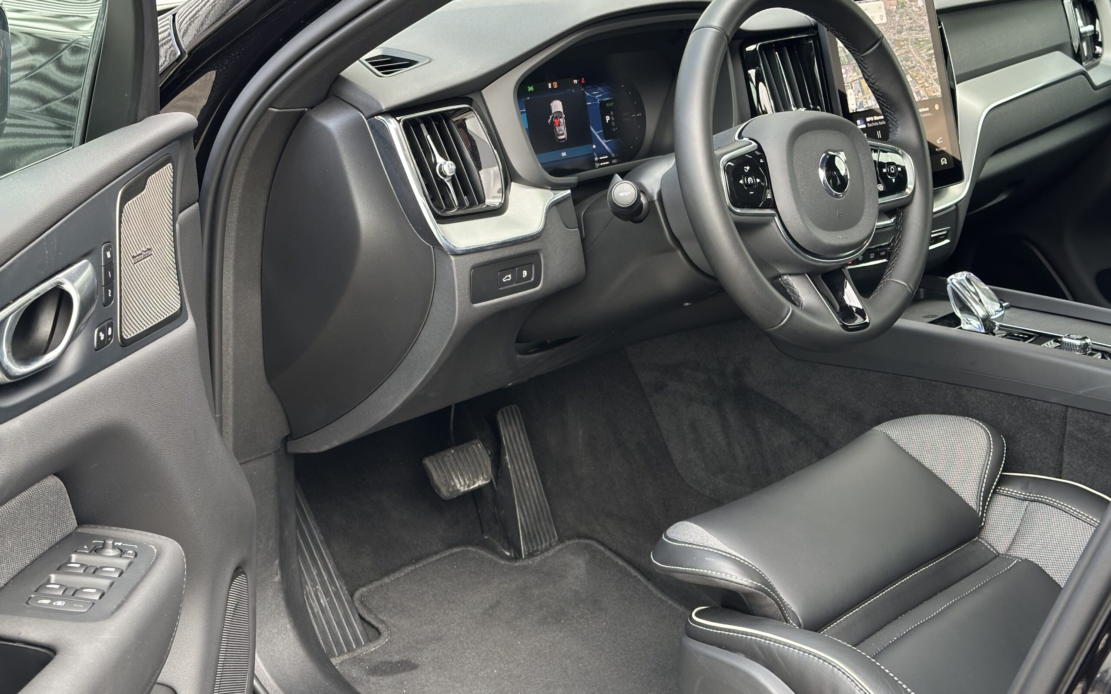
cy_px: 384
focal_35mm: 51
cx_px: 556
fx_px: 1544
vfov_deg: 25.3
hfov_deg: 39.6
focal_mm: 6.86
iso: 80
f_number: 1.78
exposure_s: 1/111
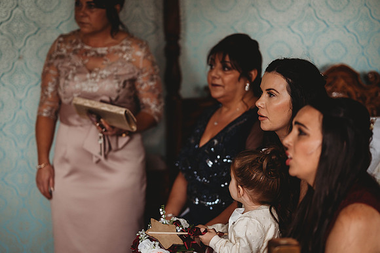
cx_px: 190
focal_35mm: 85
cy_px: 126
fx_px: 897
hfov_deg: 23.9
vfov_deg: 16.1
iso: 640
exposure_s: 1/160
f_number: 1.8
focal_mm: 85
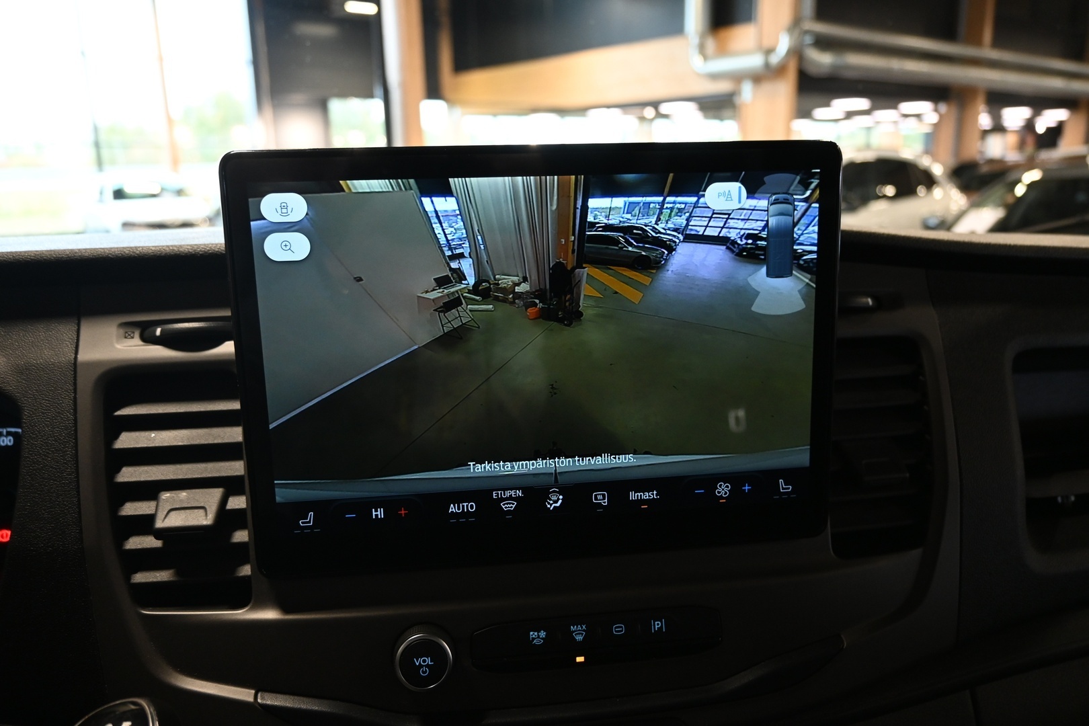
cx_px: 544
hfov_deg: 67.4
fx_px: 817
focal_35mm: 27
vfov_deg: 47.9
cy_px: 363
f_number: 3.5
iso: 1000
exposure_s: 1/30
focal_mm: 18
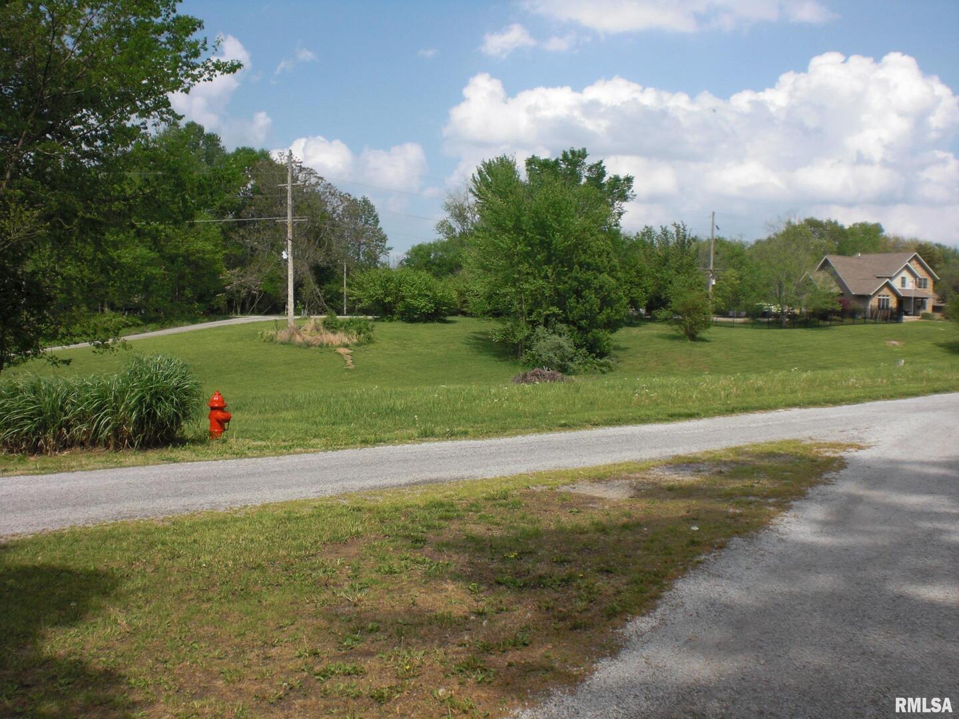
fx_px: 1053
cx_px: 480
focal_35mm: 38
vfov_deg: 37.7
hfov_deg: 49.0
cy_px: 360
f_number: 5.6
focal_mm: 6.3
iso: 64
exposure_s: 1/500
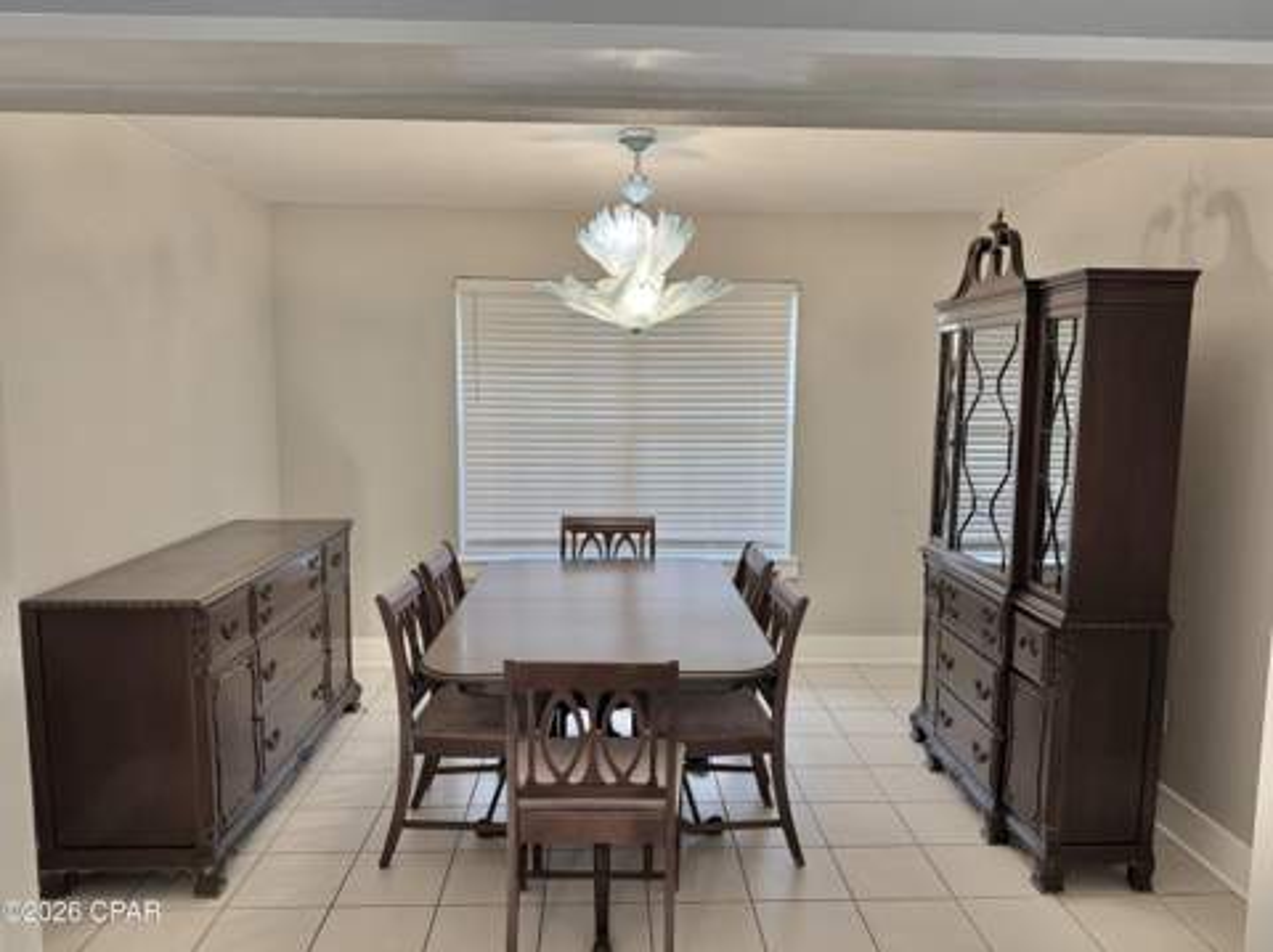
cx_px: 636
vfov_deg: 56.7
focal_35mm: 24
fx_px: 882
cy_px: 476
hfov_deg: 71.7
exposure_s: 1/60
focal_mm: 6.76
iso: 125
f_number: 1.78
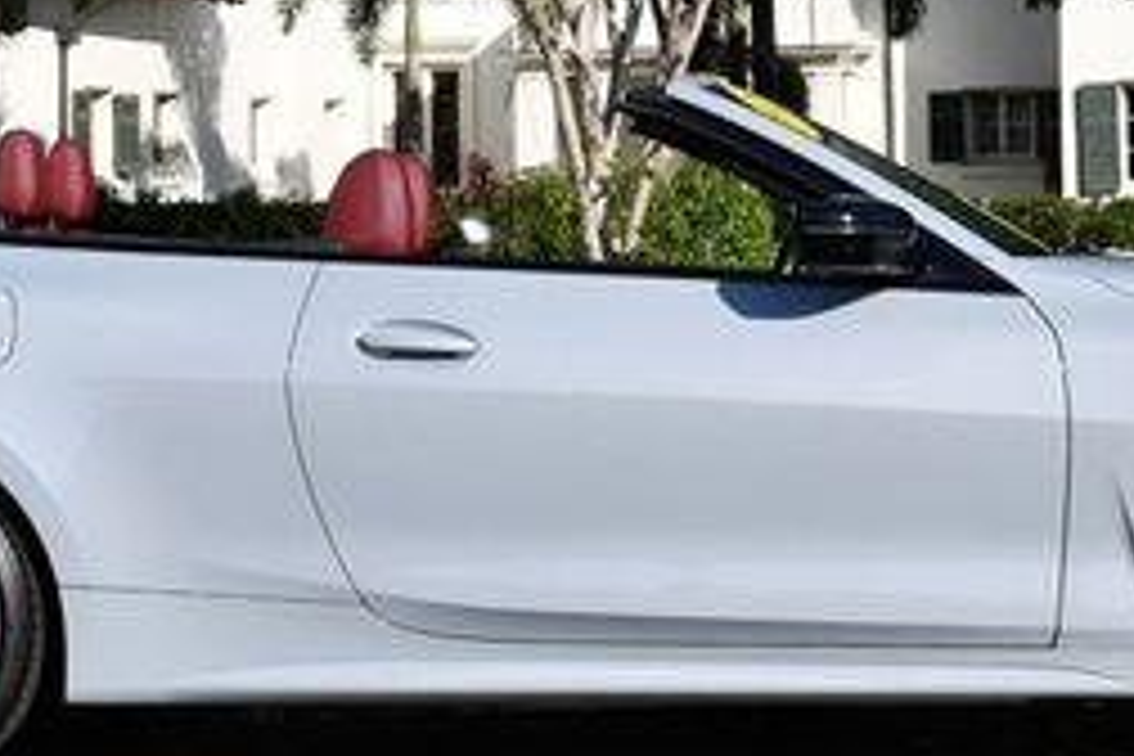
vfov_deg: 11.2
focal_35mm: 122
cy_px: 76
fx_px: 3843
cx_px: 608
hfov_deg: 16.8
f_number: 8
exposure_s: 1/250
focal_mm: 24
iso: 100
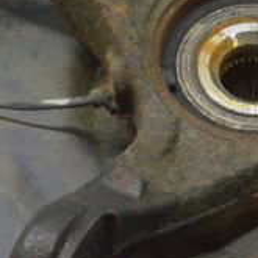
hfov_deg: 15.3
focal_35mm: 114
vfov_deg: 15.2
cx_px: 188
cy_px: 37
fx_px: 958
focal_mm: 23
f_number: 20
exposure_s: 1/15
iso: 6400
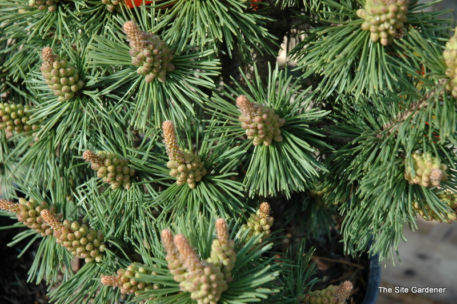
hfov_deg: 19.5
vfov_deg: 13.0
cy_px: 152
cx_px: 228
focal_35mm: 105
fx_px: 1332
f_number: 6.7
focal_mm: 70
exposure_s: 1/180
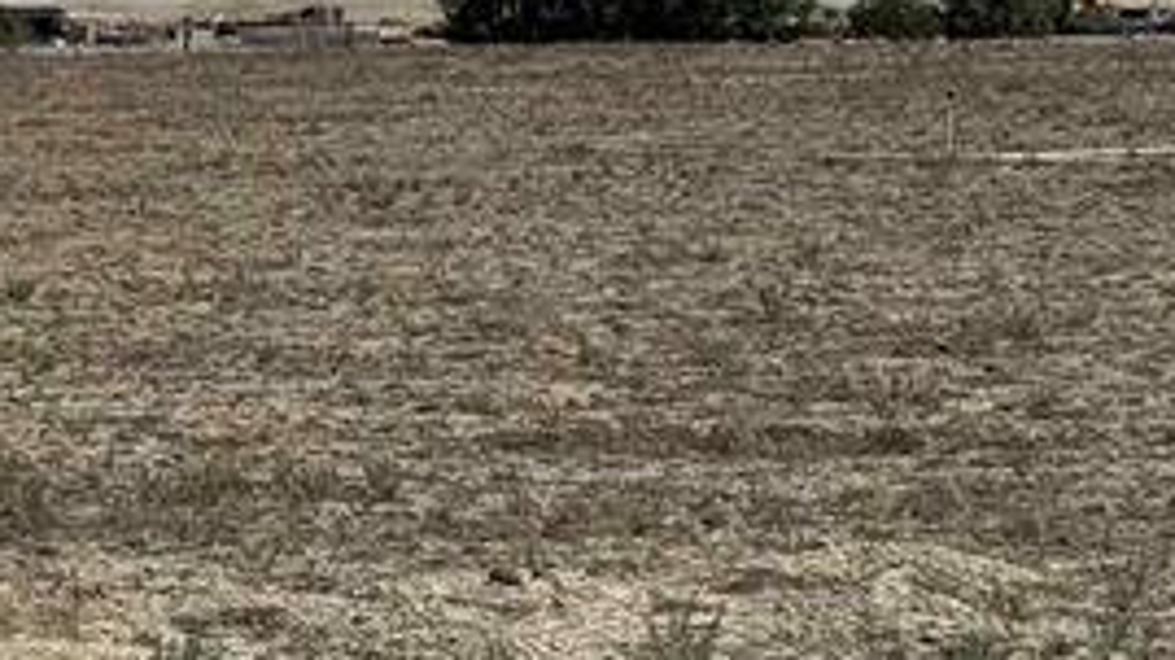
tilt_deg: -1.2
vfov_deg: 6.1
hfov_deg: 10.3
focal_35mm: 199
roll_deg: -0.9
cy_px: 118
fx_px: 6197
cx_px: -808
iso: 64
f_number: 1.78
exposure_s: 1/11364
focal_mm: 6.76
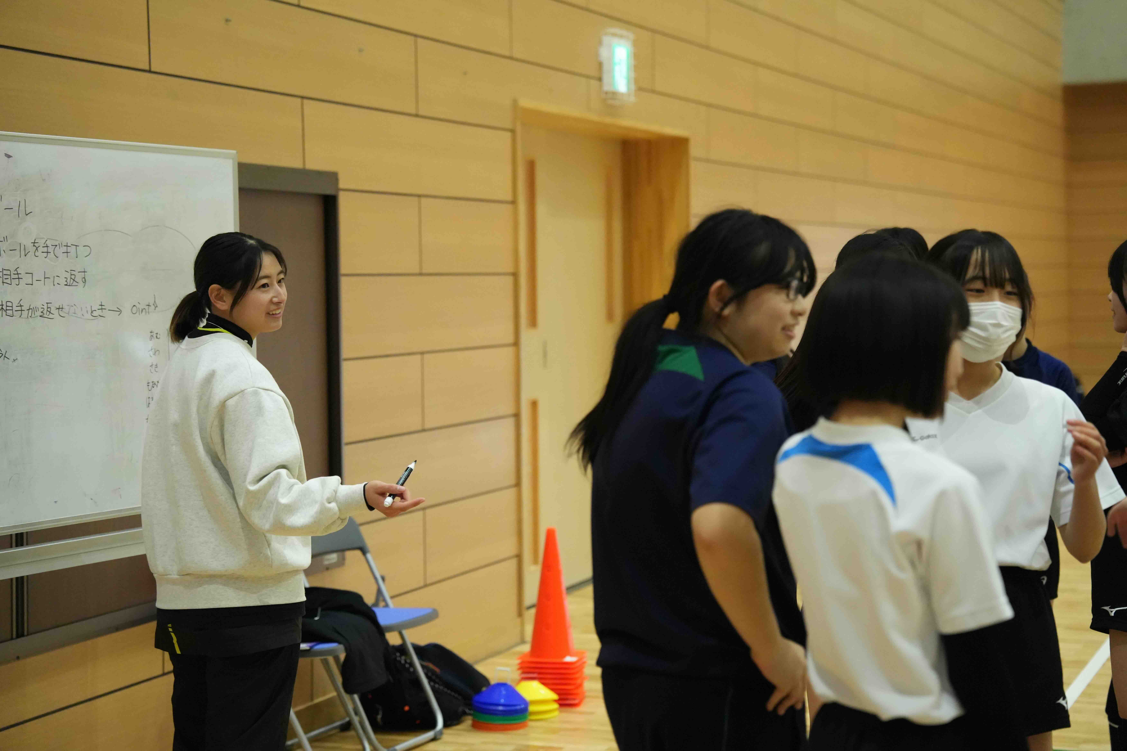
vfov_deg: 19.5
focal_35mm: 70
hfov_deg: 28.8
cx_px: 564
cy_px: 376
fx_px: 2191
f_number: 2.8
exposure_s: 1/320
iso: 8000
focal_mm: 70
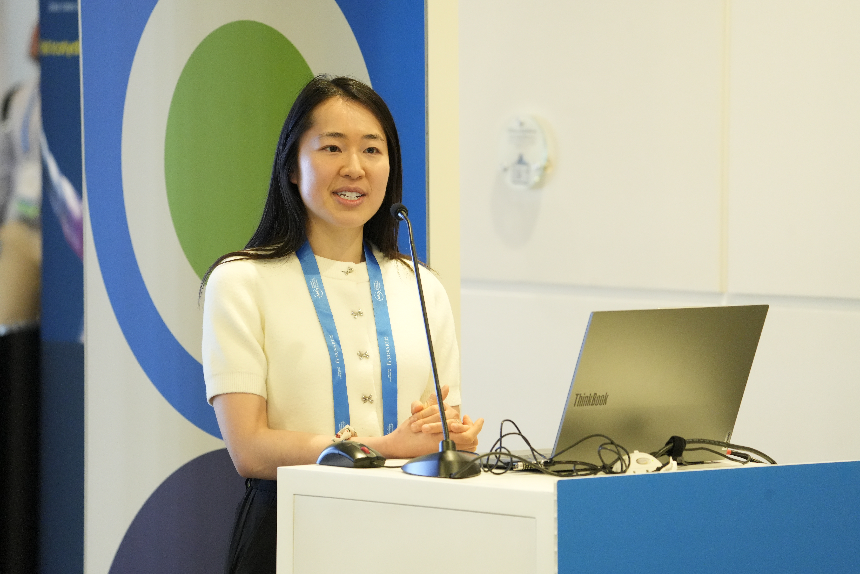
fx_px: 5422
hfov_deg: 9.1
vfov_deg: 6.1
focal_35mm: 227
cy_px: 287
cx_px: 430
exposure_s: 1/100
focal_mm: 227
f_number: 5.6
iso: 6400
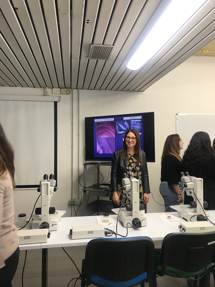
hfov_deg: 49.7
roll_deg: -1.0
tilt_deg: +0.3
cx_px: 108
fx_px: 232
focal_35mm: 28
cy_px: 144
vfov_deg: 63.4
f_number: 1.8
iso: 25
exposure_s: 1/33
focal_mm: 3.99
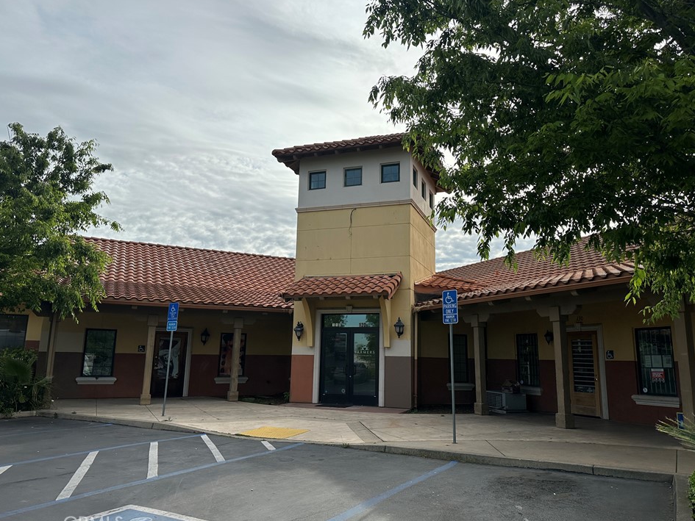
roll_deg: -1.5
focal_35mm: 26
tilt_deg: +9.6
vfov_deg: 53.1
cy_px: 251
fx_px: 522
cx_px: 359
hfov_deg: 67.3
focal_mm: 6.86
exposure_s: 1/5263
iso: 80
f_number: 1.78
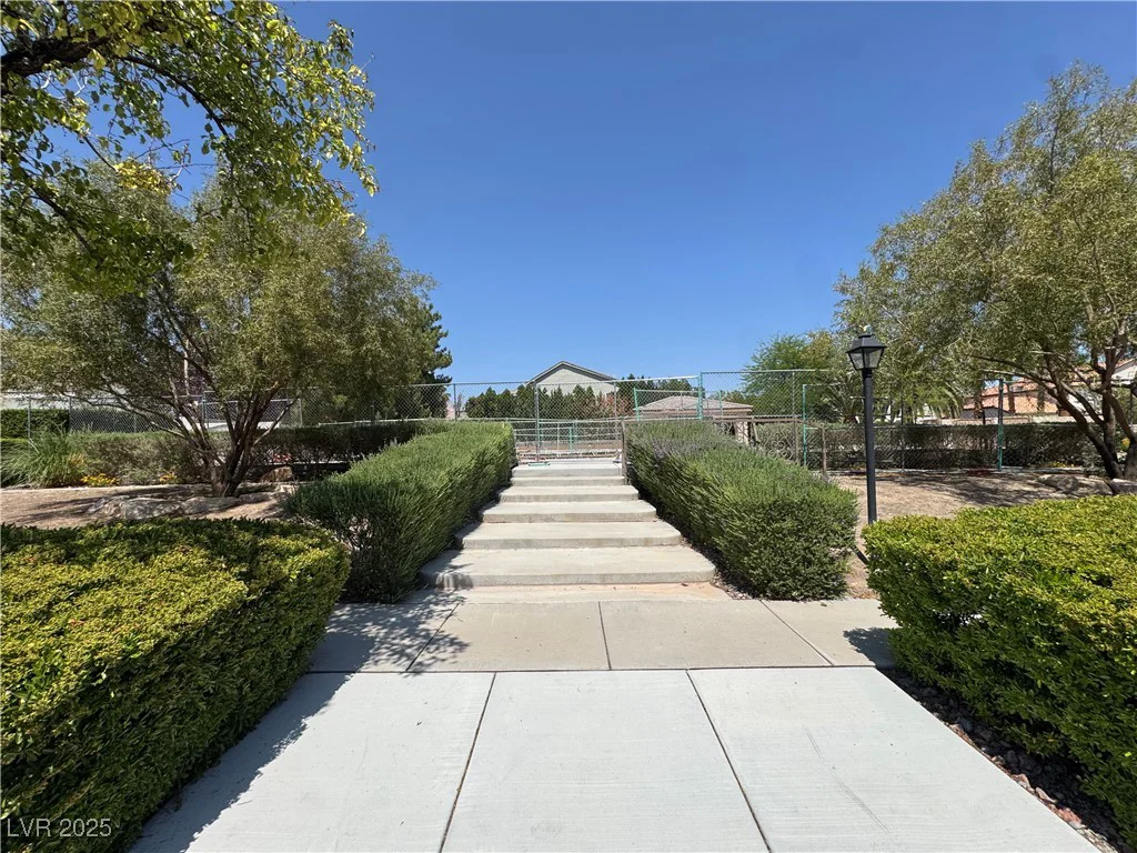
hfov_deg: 102.1
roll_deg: +0.6
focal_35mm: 14
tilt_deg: +1.8
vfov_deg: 85.7
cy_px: 426
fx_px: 460
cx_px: 568
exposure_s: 1/2494
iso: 50
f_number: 2.2
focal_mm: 2.22
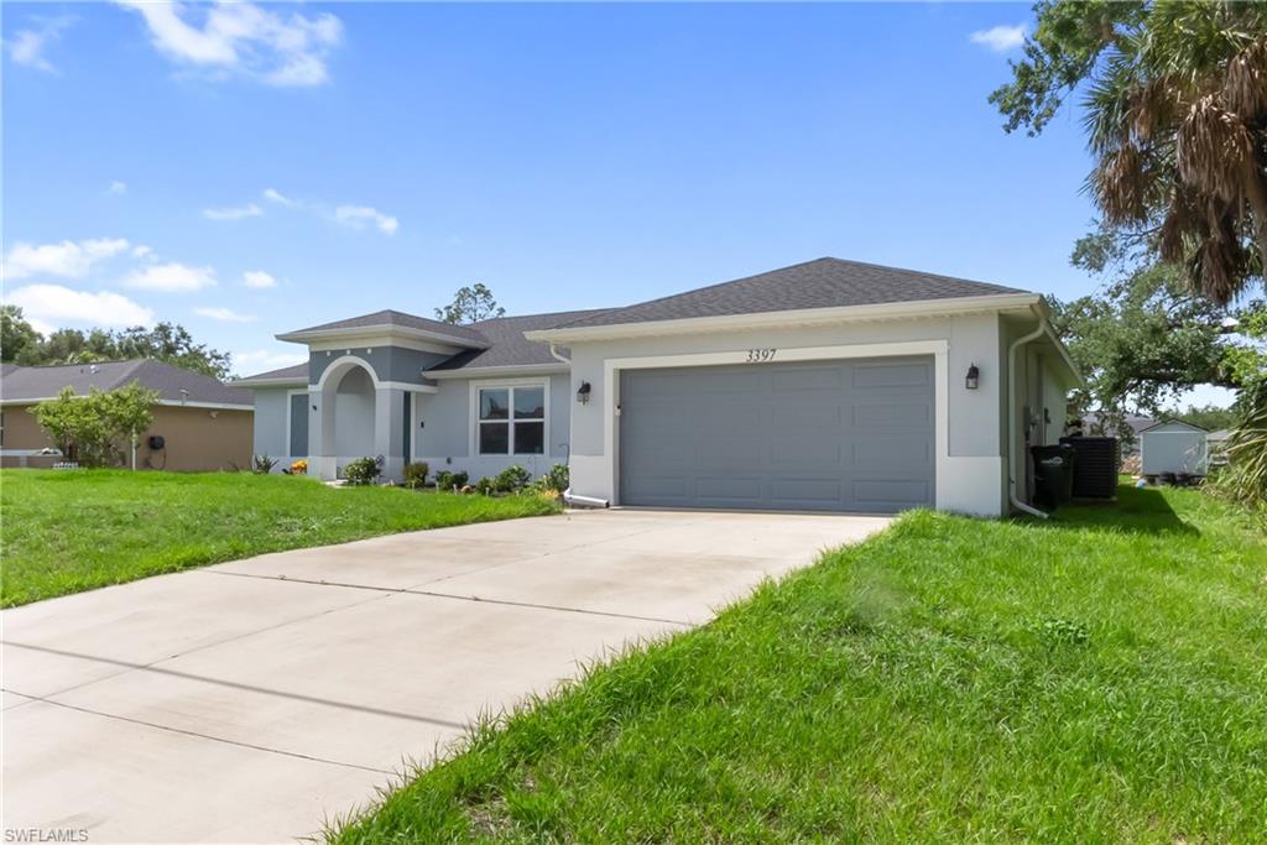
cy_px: 422
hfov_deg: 71.5
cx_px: 634
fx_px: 880
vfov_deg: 51.3
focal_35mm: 25
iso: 250
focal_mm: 17
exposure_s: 1/125
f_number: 22
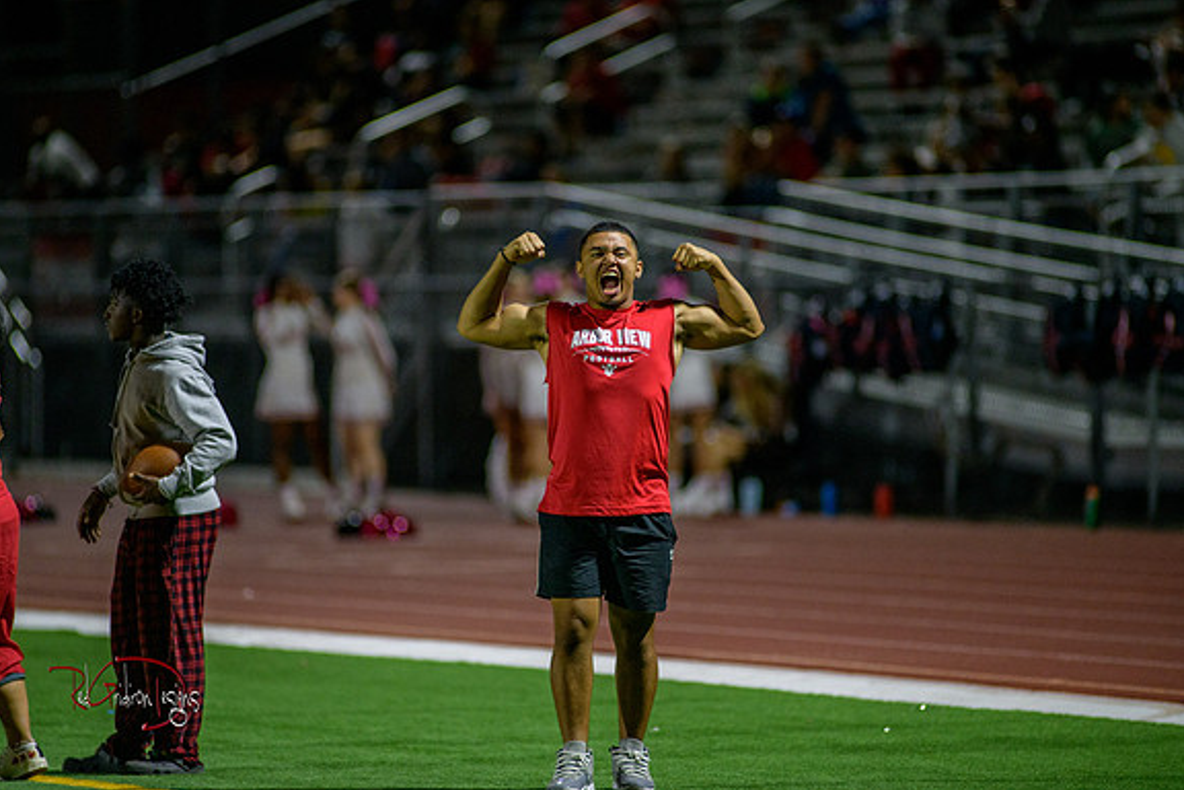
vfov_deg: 4.6
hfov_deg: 6.8
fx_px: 9932
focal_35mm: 302
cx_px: 592
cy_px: 396
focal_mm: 300
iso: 2000
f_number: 2.8
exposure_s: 1/500
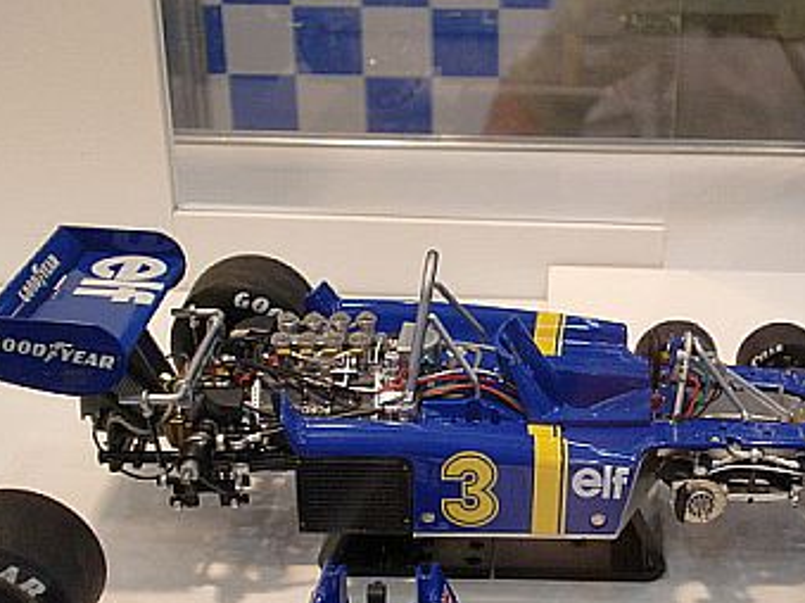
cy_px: 423
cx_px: 556
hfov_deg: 28.3
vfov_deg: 21.5
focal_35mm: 68
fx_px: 1581
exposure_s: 1/60
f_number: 3.4
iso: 160
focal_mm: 7.91
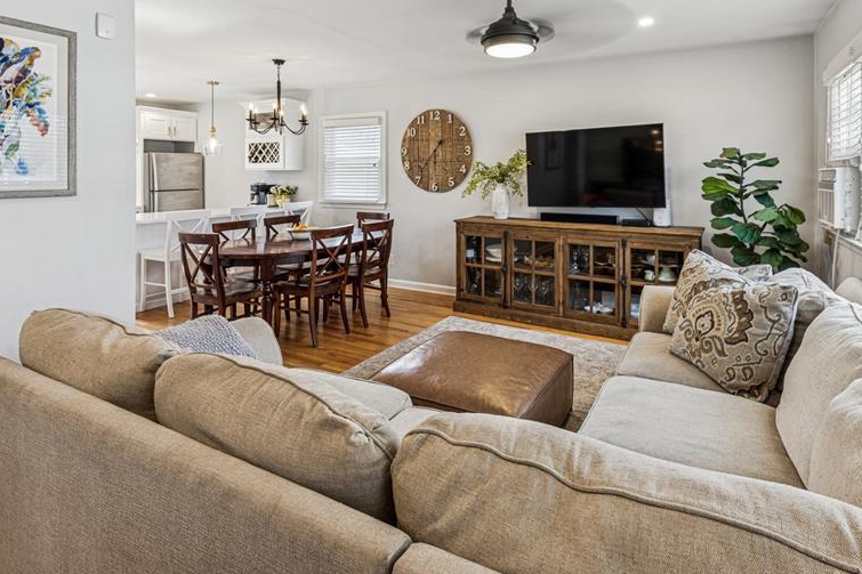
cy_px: 189
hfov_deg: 86.8
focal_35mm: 19
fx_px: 455
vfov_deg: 62.9
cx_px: 464
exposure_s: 1/10
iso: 200
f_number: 11
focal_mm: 14
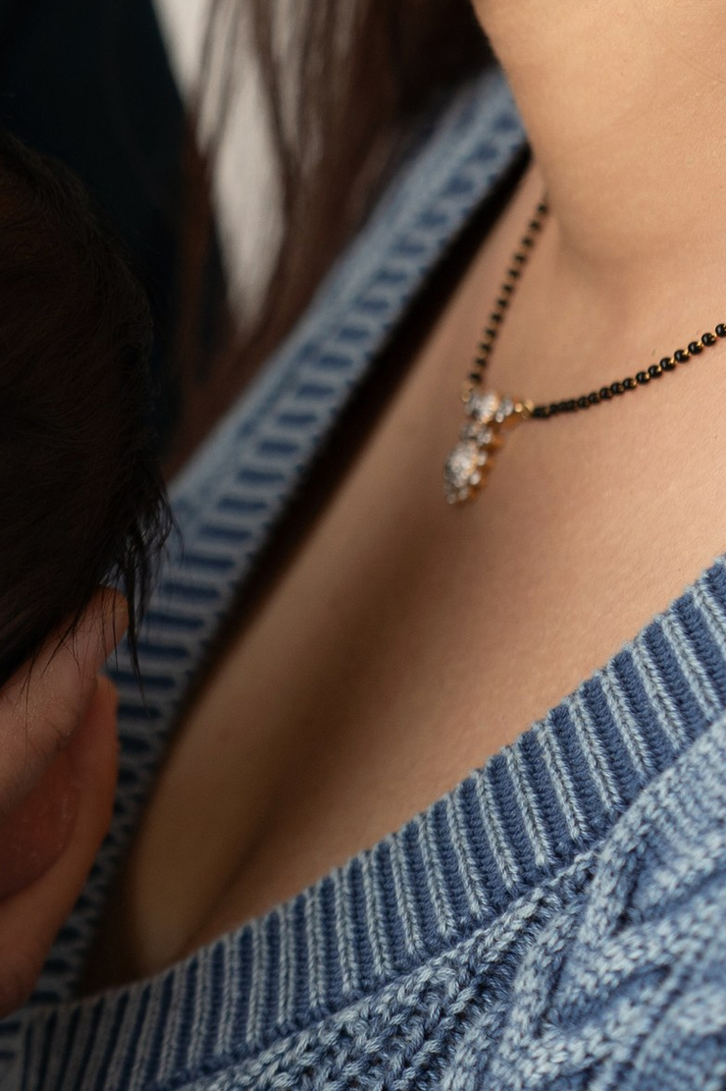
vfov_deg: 16.8
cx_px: -449
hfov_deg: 10.8
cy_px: 272
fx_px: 3662
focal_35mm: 121
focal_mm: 35
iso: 160
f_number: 2.8
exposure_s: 1/200
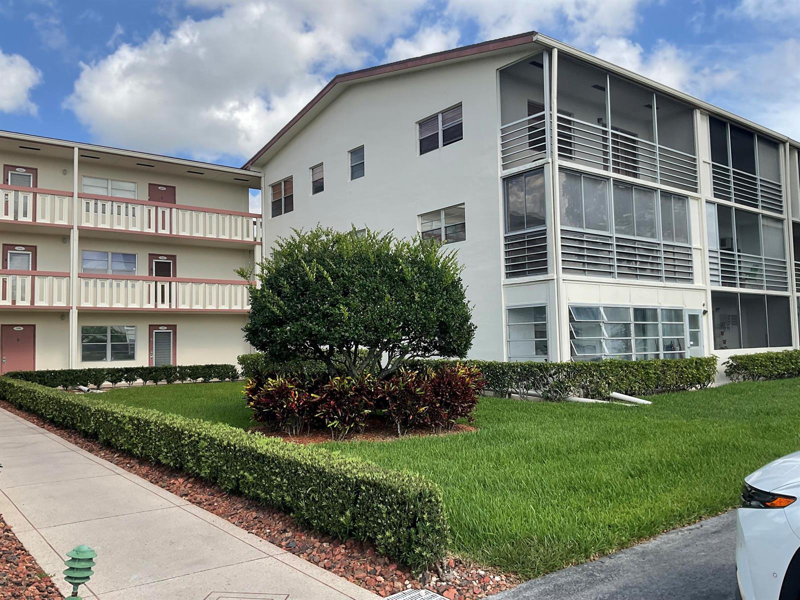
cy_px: 300
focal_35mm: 29
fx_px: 670
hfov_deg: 61.7
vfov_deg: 48.2
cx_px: 400
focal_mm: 3
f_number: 1.8
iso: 16
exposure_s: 1/1279
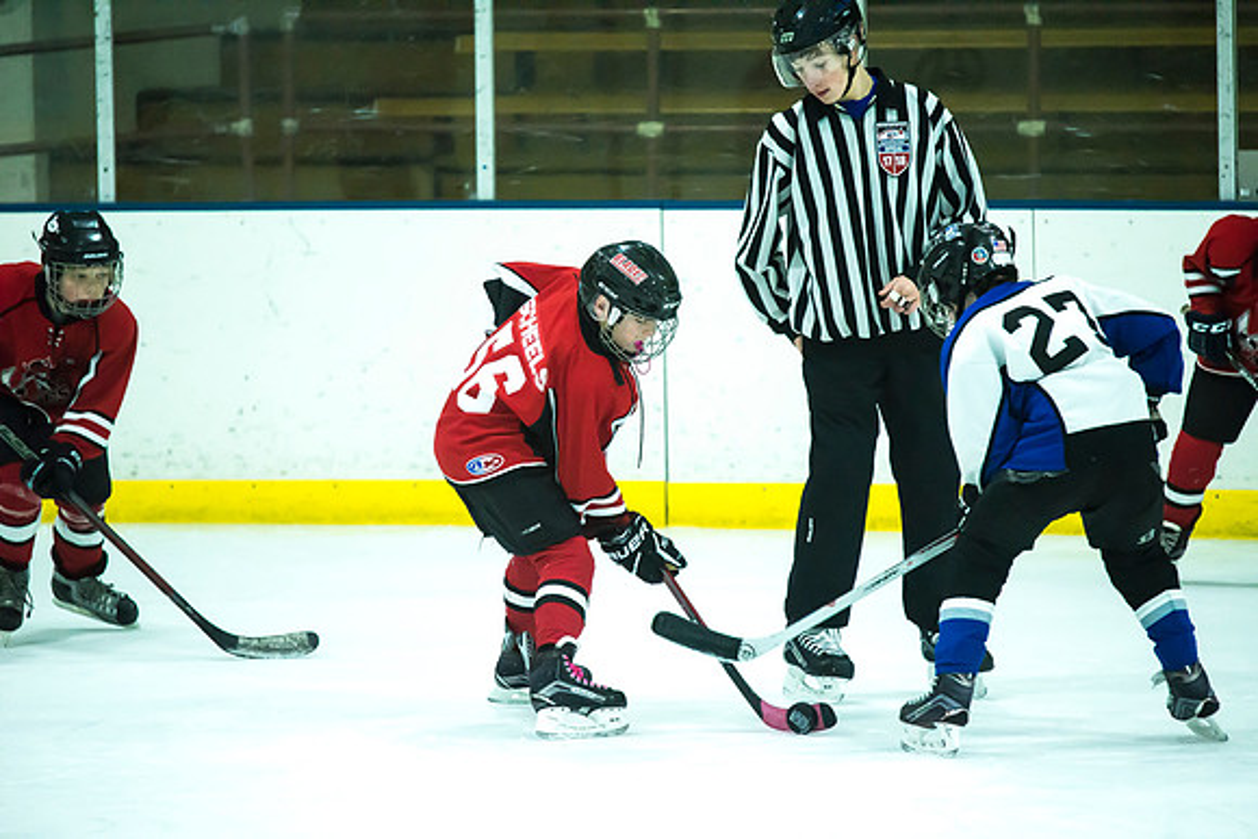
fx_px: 9437
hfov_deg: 7.6
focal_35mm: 270
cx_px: 629
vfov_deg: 5.1
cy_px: 420
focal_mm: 270
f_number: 5.6
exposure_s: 1/800
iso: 6400
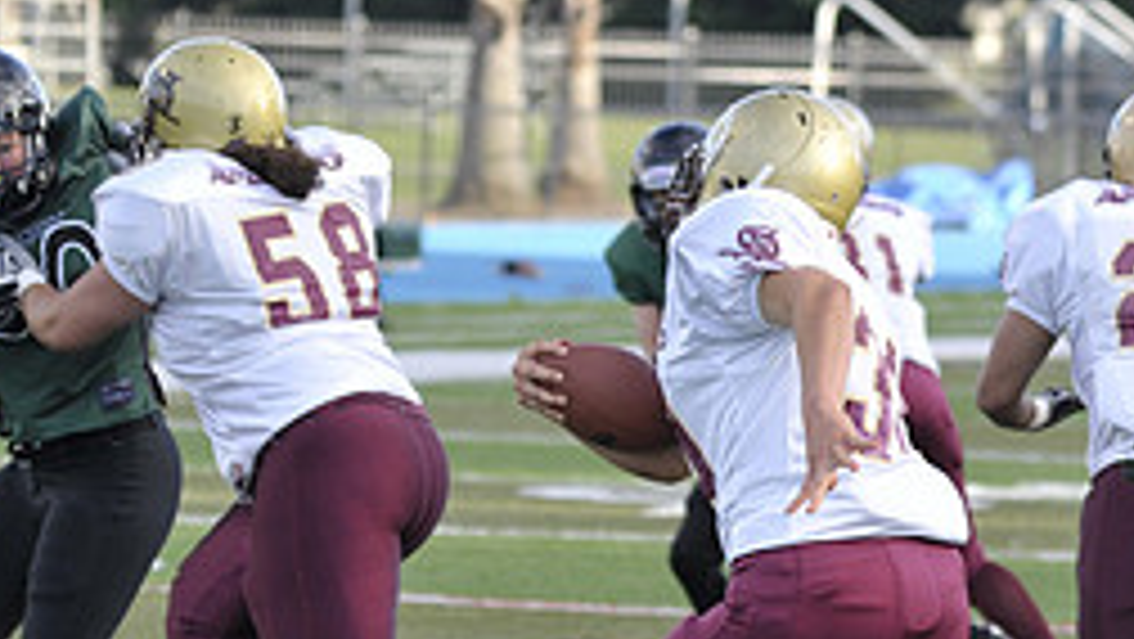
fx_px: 10860
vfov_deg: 3.4
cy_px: 576
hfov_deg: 6.0
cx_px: 950
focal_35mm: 361
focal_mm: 150
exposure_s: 1/1000
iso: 800
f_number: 5
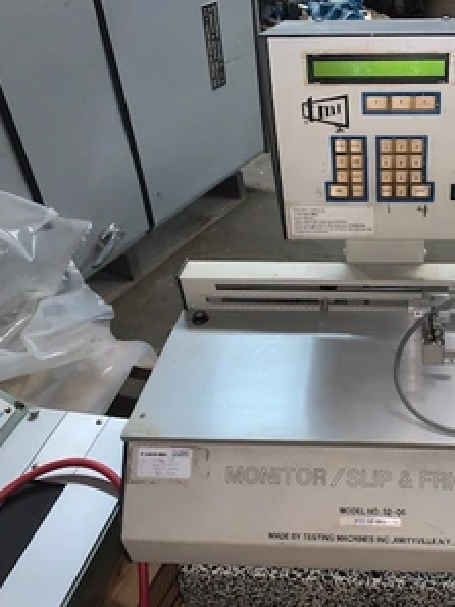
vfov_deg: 52.6
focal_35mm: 35
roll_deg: -1.3
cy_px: 302
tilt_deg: -37.9
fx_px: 613
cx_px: 382
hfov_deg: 38.7
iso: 100
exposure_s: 1/15
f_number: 1.8
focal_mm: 4.25
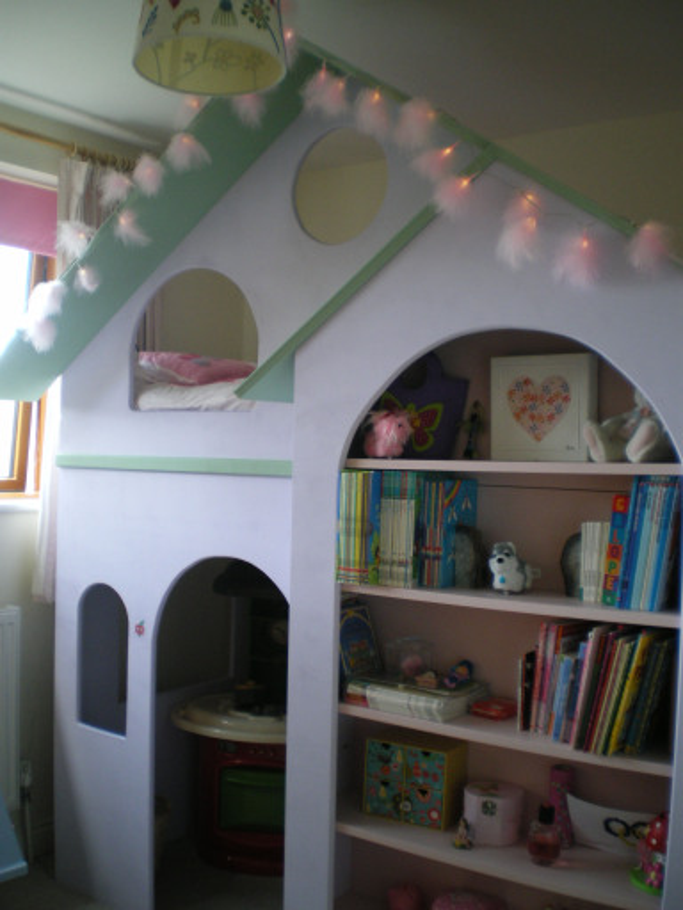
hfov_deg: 39.7
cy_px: 455
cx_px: 342
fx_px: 947
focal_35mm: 36
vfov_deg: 51.4
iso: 200
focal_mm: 6.3
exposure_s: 1/50
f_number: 3.1
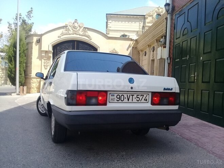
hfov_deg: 58.4
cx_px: 112
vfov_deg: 45.4
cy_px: 84
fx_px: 201
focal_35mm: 31
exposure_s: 1/524
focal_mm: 3.3
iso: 50
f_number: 2.2
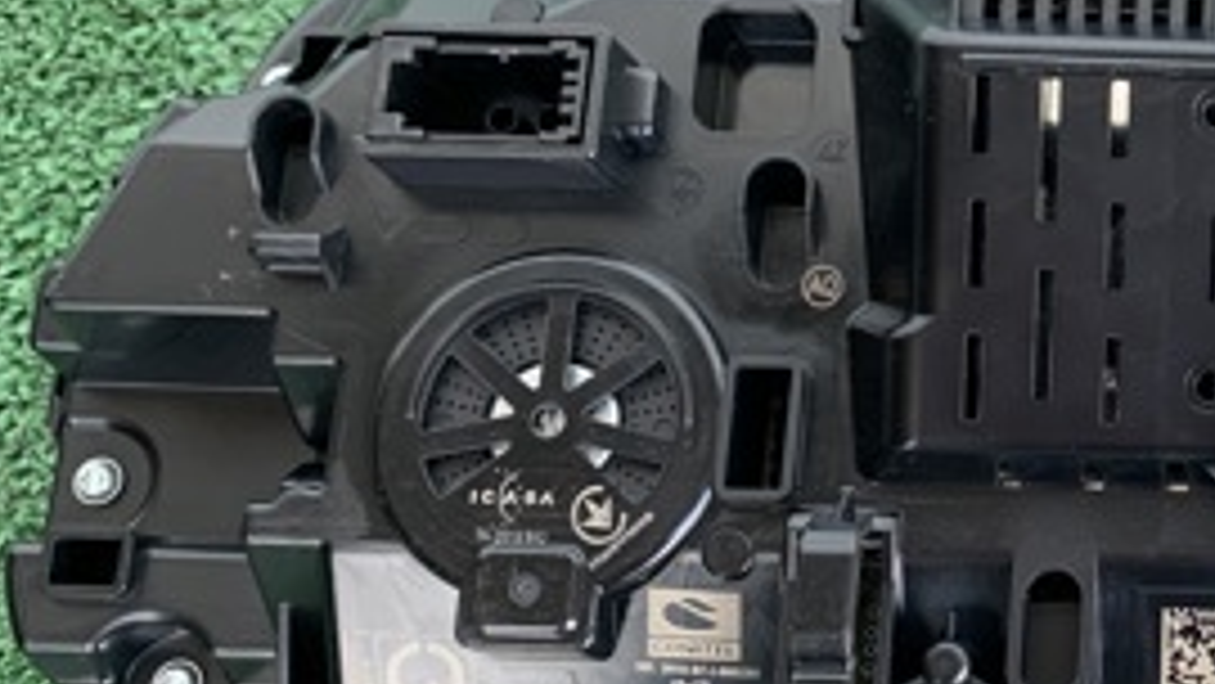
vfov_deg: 18.0
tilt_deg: -70.7
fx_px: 2159
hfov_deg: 28.4
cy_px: 268
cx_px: 1359
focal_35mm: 67
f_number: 1.8
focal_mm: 4.25
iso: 100
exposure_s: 1/60
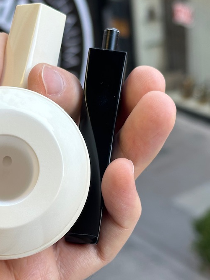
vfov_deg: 21.3
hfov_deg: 16.0
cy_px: 126
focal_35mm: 92
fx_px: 744
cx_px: 65
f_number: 1.78
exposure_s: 1/178
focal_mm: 6.86
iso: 50
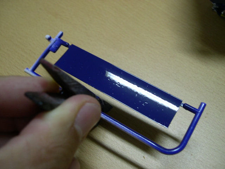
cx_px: 112
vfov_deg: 37.7
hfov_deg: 49.0
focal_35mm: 38
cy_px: 84
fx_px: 247
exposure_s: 1/11.4
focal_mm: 8
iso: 100
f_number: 2.8
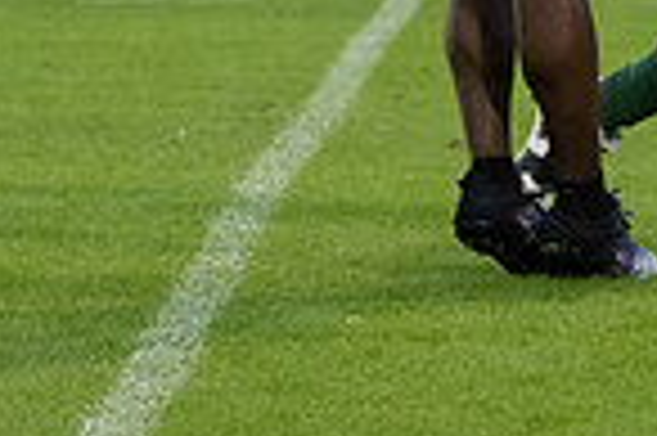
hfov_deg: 2.6
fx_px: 14328
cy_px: -357
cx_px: 486
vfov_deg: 1.7
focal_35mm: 786
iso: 4000
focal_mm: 198
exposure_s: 1/1250
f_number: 5.6
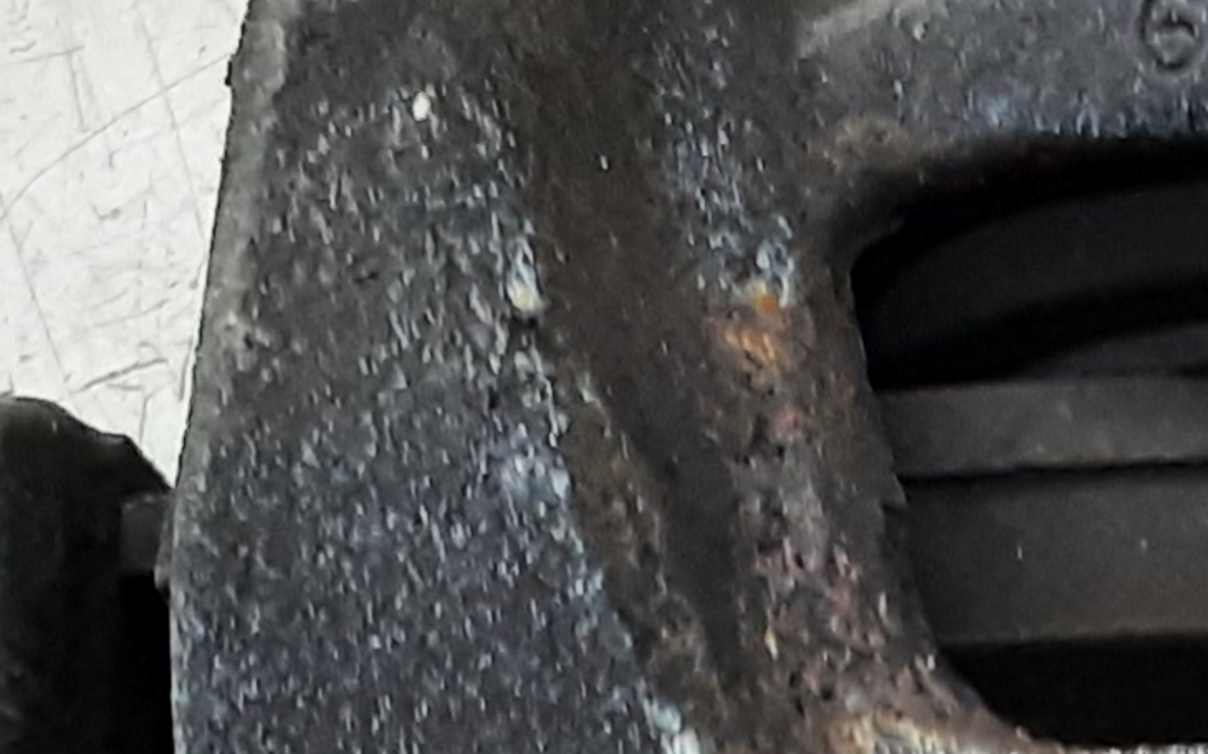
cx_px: 1251
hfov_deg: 16.0
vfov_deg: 10.0
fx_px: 4213
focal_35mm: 128
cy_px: 1048
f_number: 1.9
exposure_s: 1/50
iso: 160
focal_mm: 2.91
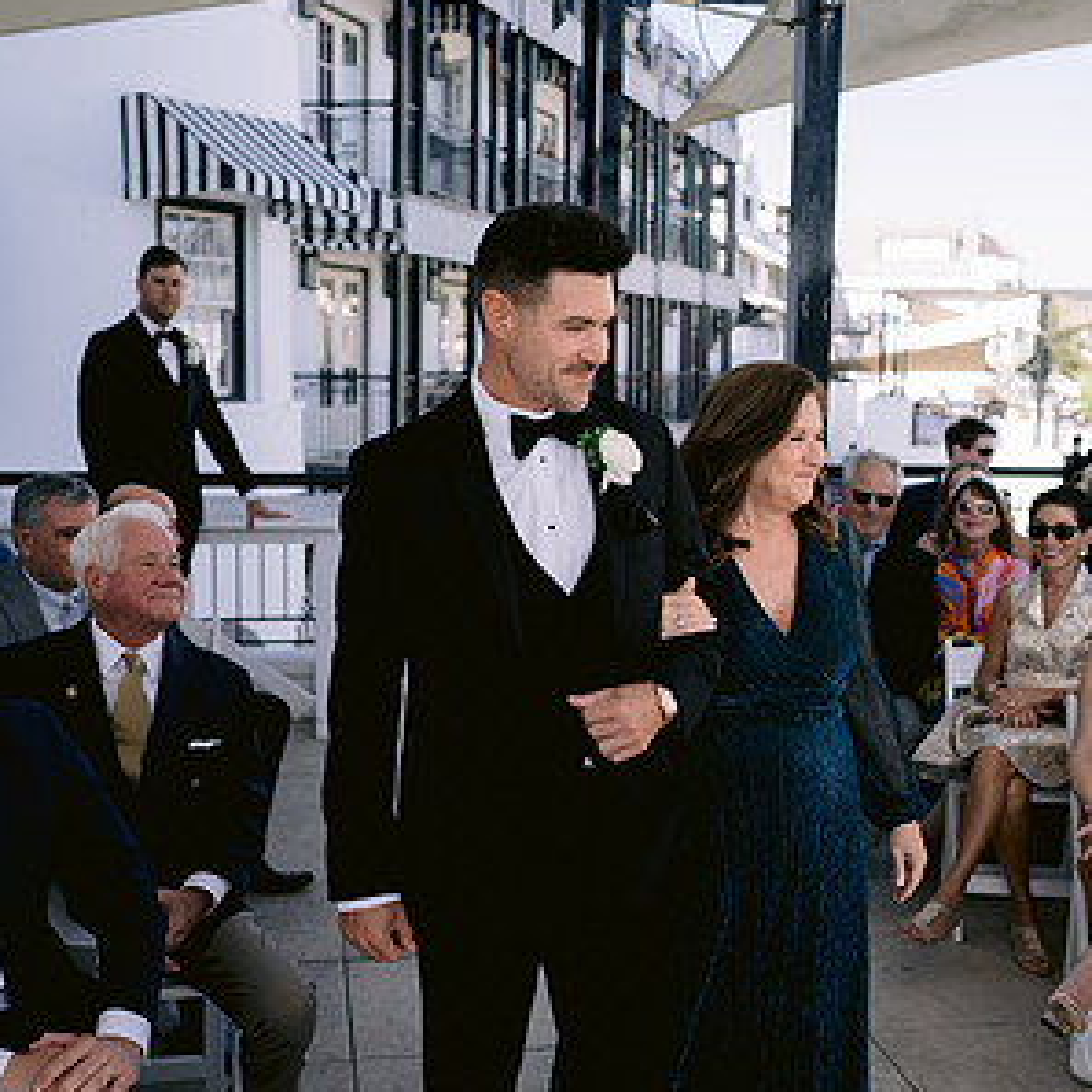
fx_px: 1606
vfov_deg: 37.6
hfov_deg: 37.6
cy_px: 544
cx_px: 544
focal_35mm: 45
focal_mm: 35
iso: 200
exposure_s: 1/1000
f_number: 2.8
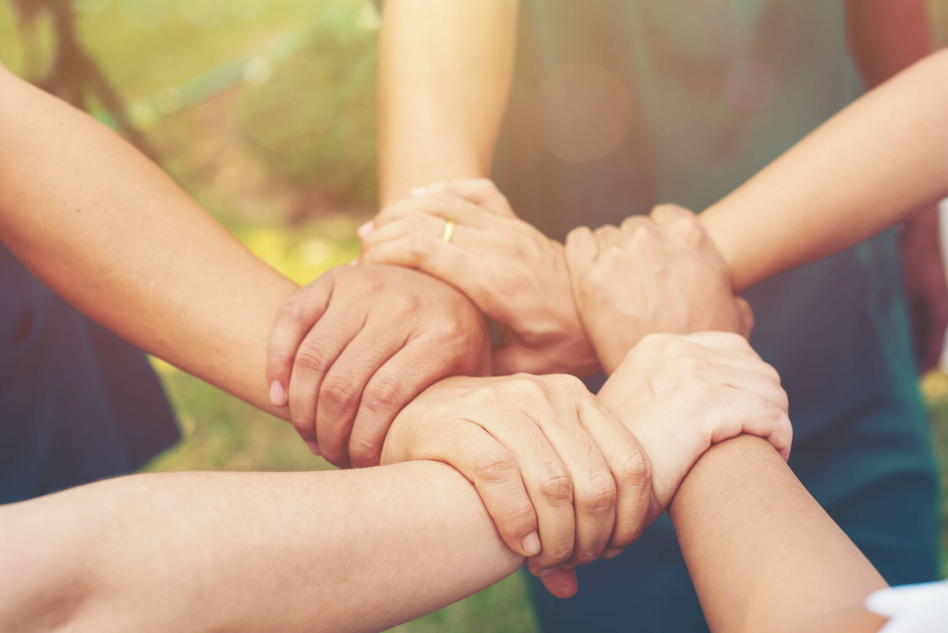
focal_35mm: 53
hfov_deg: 37.5
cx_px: 492
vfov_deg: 25.5
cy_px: 334
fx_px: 1396
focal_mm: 50
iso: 400
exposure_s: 1/1000
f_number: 4
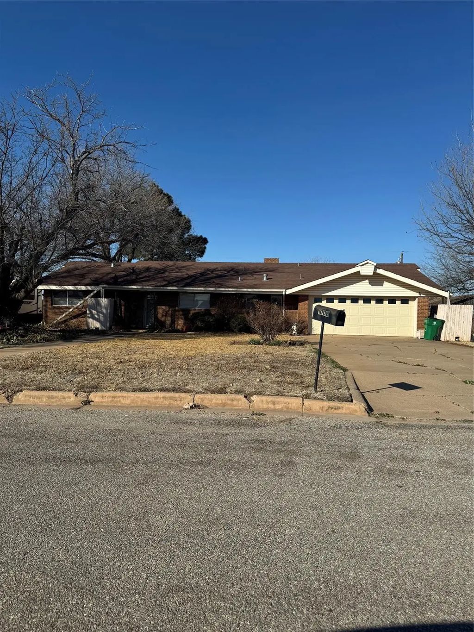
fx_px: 438
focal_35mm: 24
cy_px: 316
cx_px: 237
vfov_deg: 71.6
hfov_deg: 56.8
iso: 80
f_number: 1.78
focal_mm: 6.76
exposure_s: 1/5814
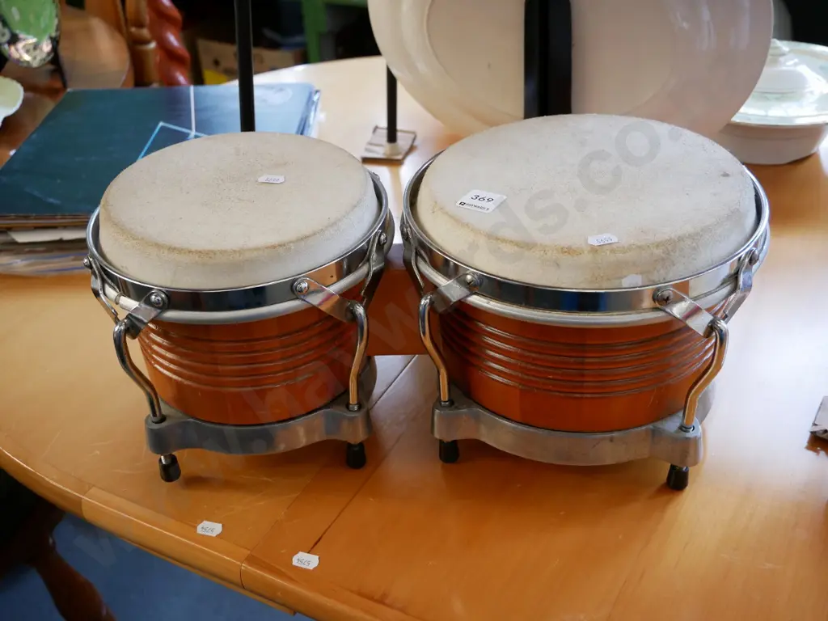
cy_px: 310
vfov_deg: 36.0
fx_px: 957
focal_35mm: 40
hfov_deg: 46.8
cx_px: 414
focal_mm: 20
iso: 640
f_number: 4.1
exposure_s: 1/60
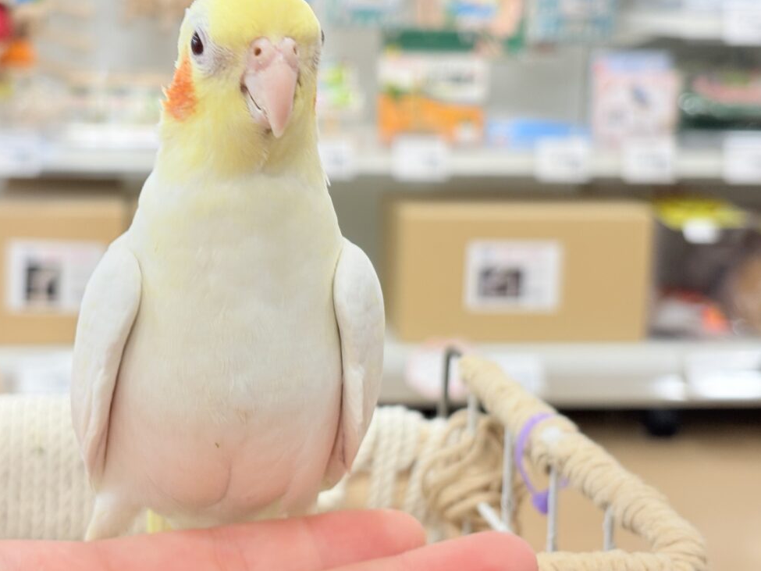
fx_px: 1407
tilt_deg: -9.8
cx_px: 315
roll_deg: -0.7
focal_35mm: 64
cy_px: 237
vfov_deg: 22.9
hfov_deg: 30.2
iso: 50
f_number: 1.6
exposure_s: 1/50
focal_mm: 5.96
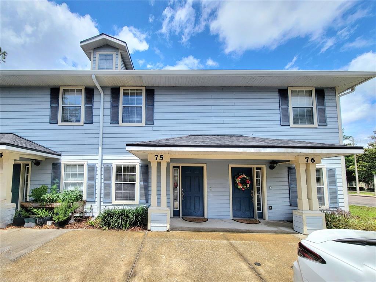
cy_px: 141
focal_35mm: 13
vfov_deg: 89.9
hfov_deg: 106.2
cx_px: 188
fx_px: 141
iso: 50
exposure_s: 1/2000
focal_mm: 2.2
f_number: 2.2
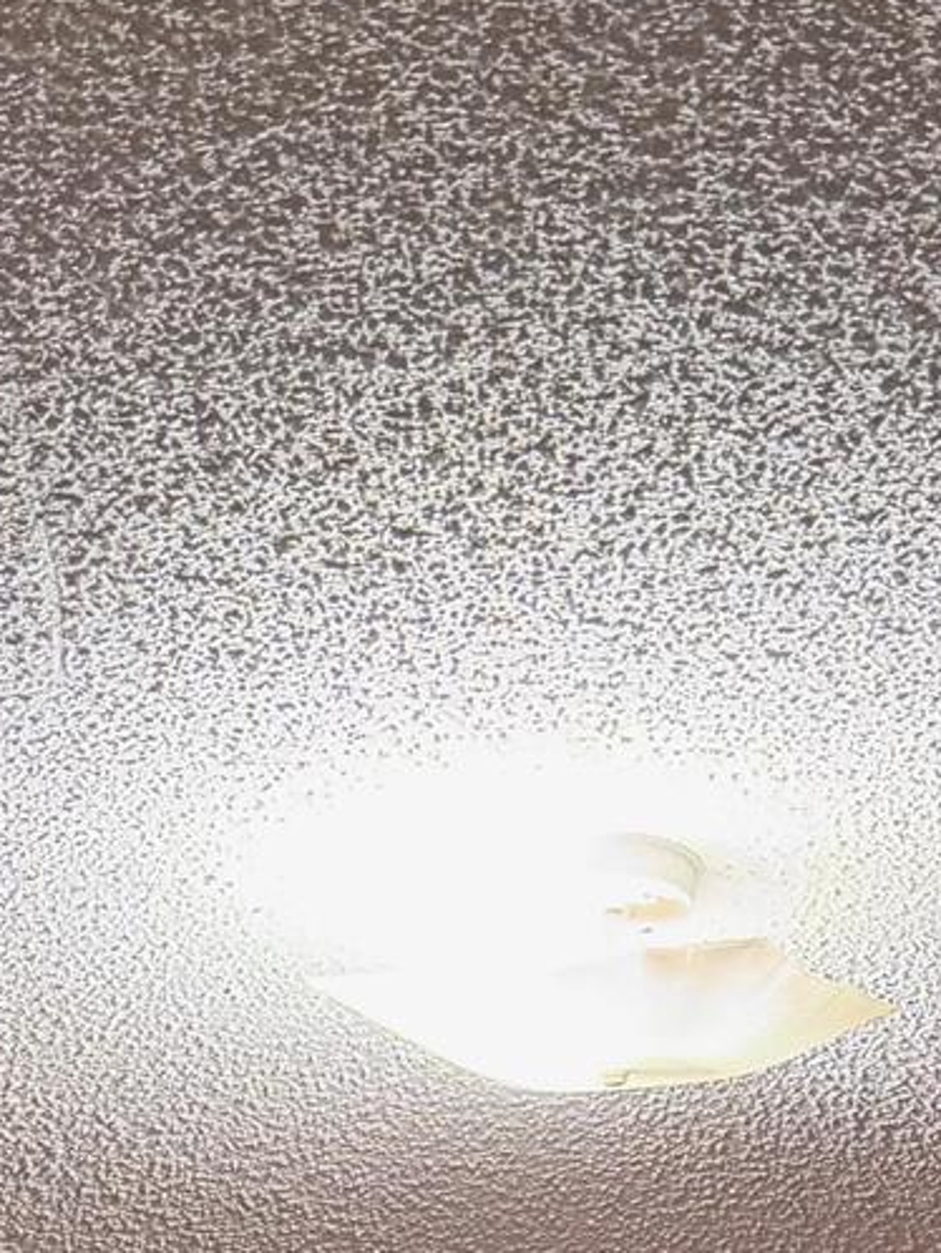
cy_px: 2788
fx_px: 4020
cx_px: 606
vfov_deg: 13.8
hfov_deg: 13.3
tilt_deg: -4.8
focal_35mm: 111
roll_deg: +1.2
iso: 640
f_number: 1.78
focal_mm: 6.76
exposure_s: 1/60
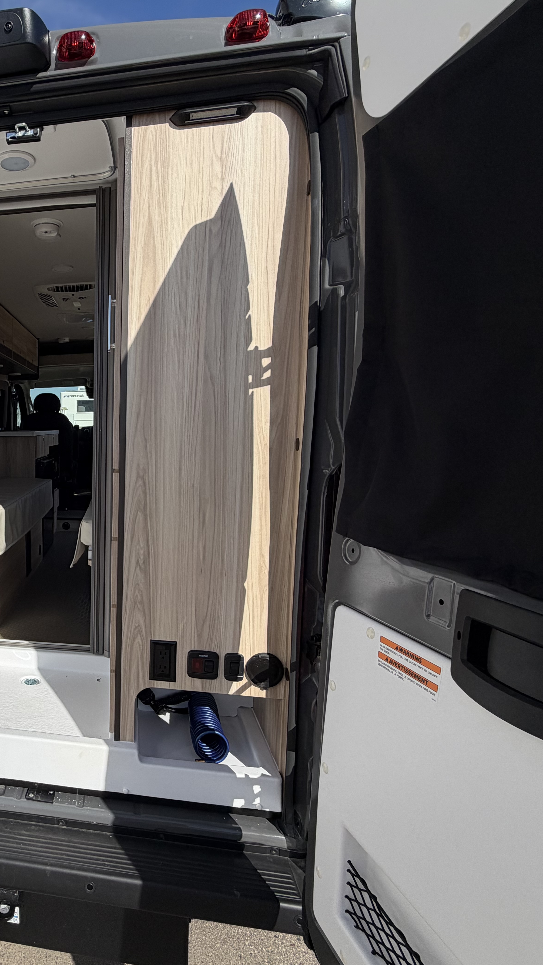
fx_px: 537
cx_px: 30
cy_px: 481
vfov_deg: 83.8
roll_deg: +1.2
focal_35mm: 21
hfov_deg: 46.9
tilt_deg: -7.6
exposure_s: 1/1848
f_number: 2.2
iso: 20
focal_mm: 2.22
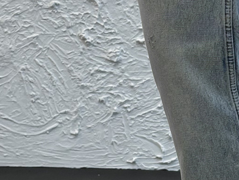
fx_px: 1306
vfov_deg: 7.9
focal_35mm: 189
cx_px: 278
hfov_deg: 10.3
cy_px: 73
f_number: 1.8
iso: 64
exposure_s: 1/100
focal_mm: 6.86
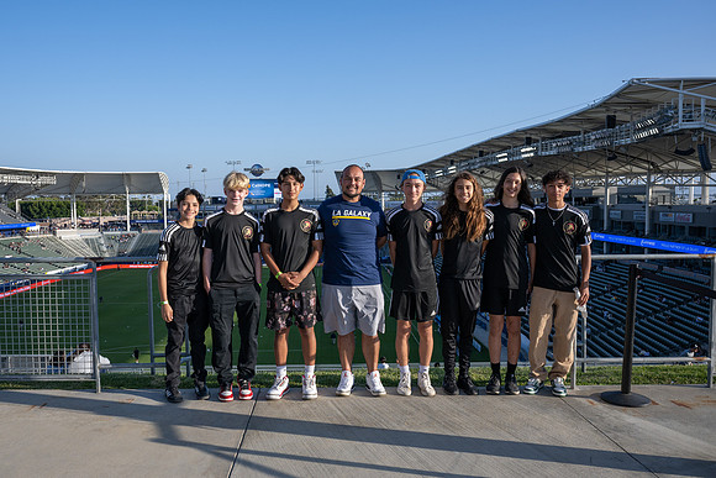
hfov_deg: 60.7
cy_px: 233
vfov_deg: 42.7
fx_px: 610
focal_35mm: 31
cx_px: 334
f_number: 8
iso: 200
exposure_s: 1/400
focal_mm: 25.5
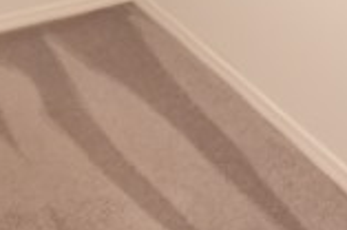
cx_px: 336
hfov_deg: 27.8
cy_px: -206
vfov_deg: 16.1
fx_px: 664
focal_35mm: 69
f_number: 3.5
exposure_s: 1/20
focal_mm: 10
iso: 800
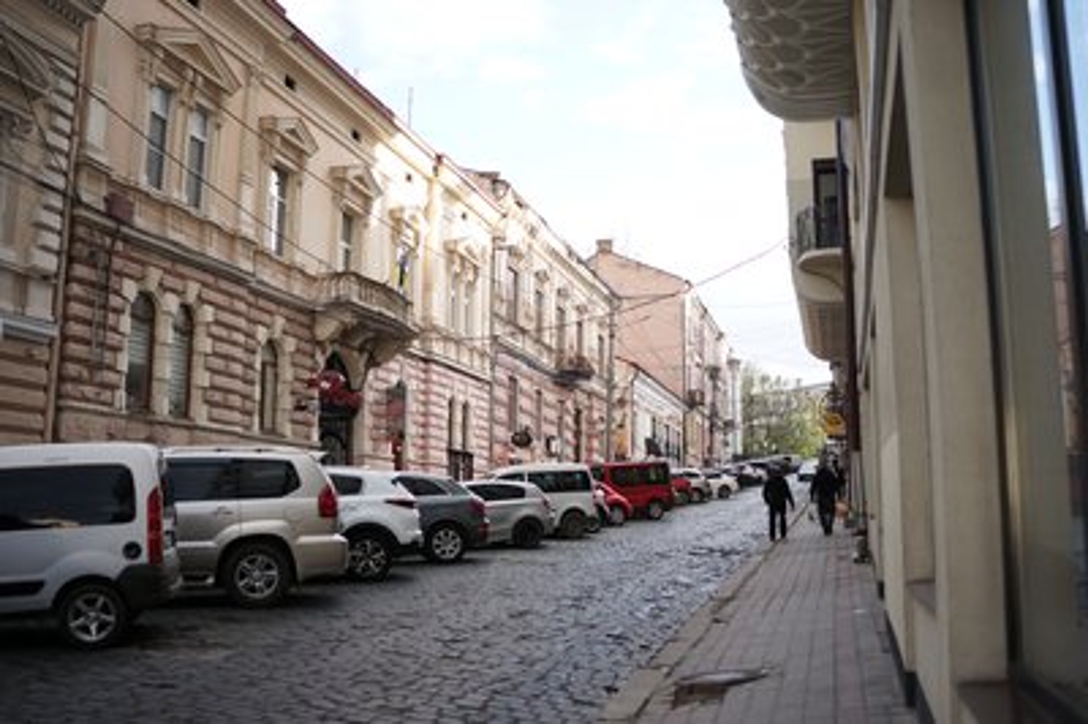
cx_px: 544
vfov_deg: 37.8
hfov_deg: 54.5
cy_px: 362
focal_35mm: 35
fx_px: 1057
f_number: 1.4
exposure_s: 1/1250
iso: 160
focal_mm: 35
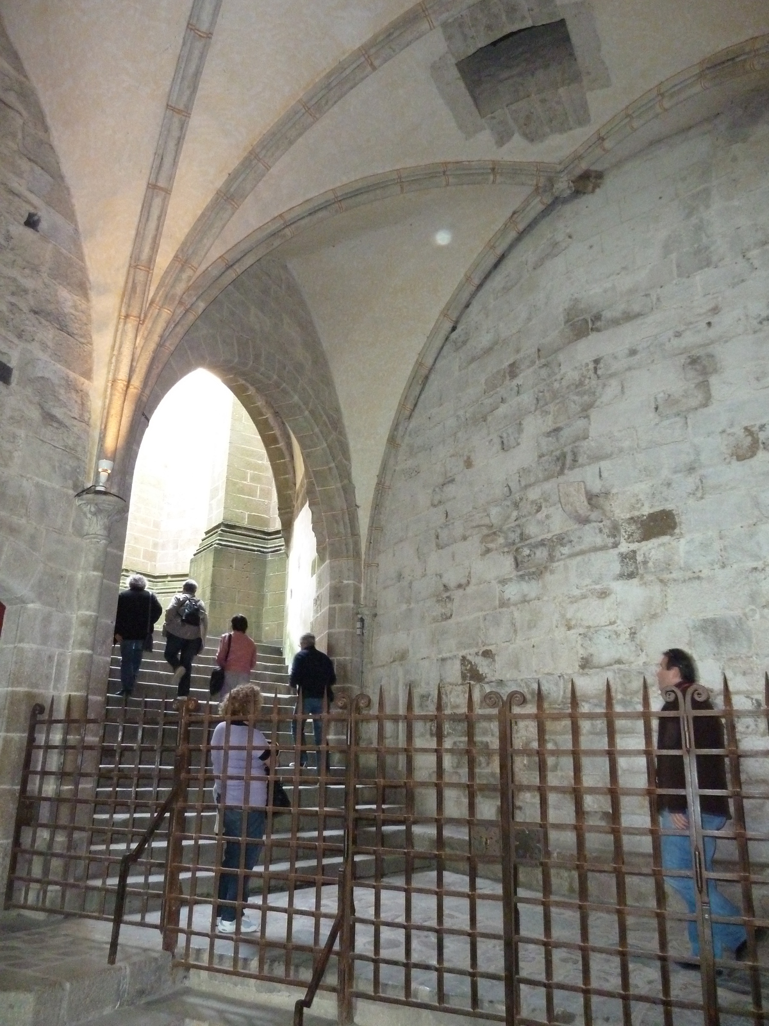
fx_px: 741
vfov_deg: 69.4
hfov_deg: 54.9
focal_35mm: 25
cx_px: 384
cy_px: 513
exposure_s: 1/30
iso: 640
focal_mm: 4.1
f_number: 3.3
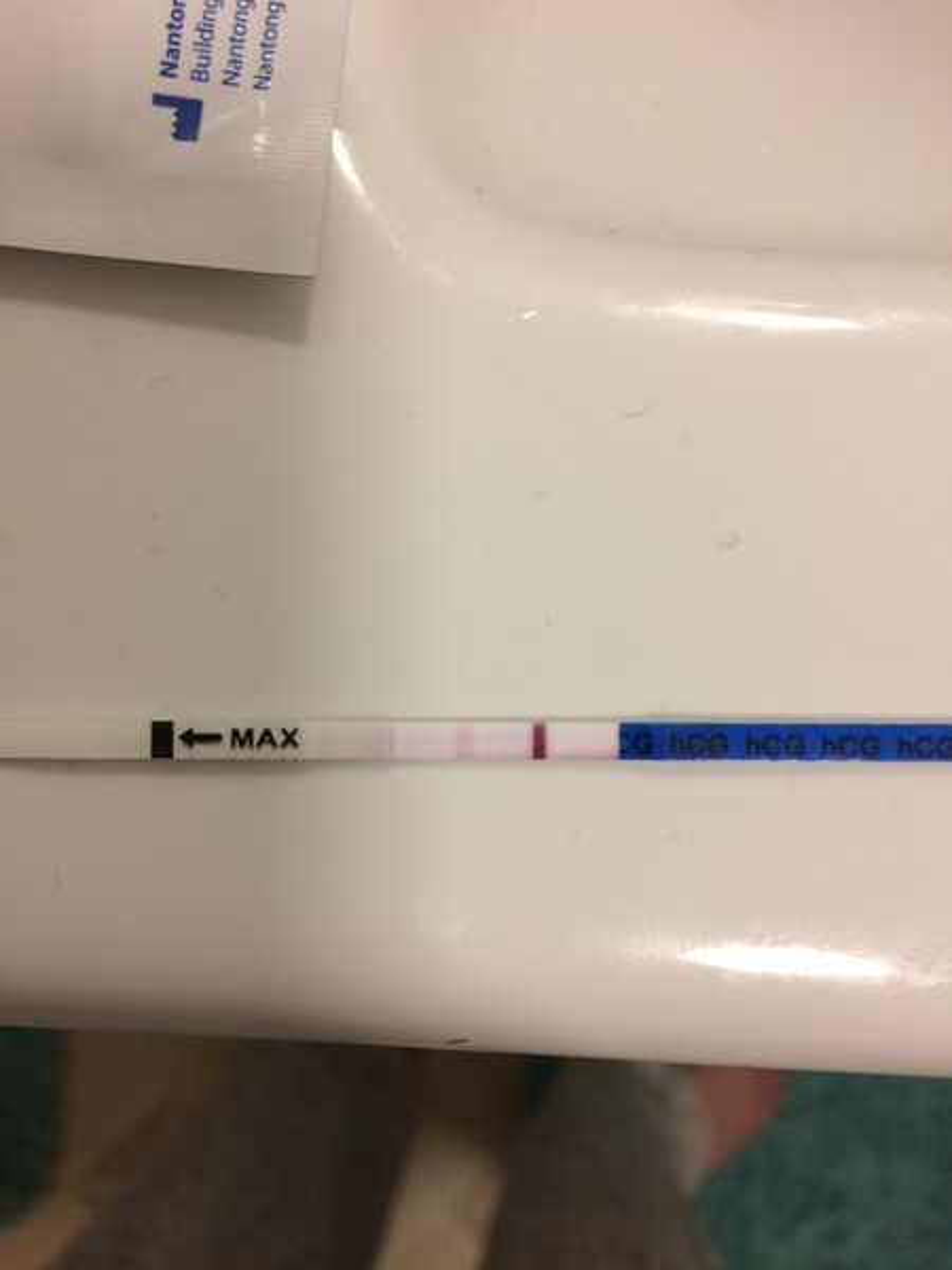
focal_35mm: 29
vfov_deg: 61.7
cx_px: 476
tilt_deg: -86.8
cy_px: 635
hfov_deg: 48.2
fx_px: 1063
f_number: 2.2
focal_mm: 4.15
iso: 100
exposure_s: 1/33
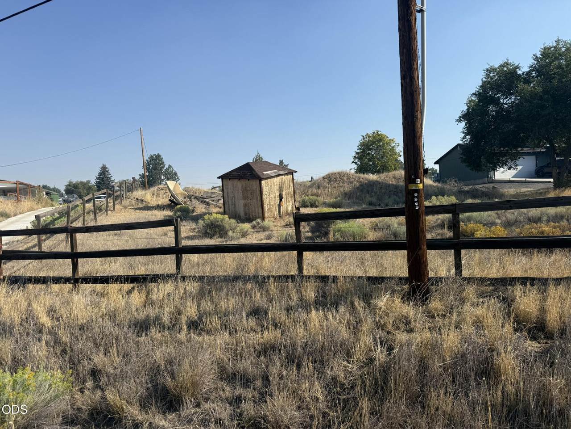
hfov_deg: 71.6
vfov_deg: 56.8
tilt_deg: +1.2
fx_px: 396
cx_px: 286
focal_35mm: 24
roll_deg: +2.9
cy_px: 214
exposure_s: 1/4975
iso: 80
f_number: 1.78
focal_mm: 6.76
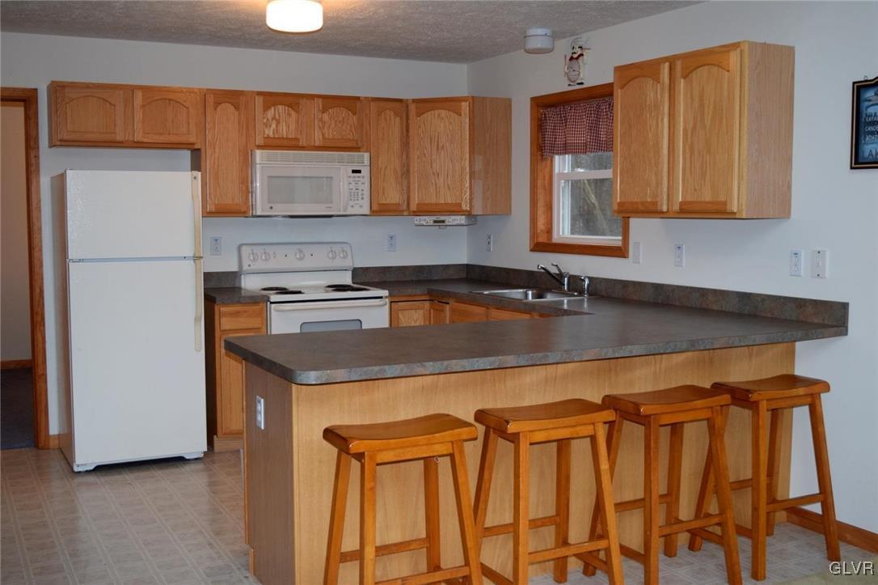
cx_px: 439
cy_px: 292
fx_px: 951
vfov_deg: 34.2
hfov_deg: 49.6
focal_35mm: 39
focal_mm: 26
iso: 800
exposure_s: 1/80
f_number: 4.5
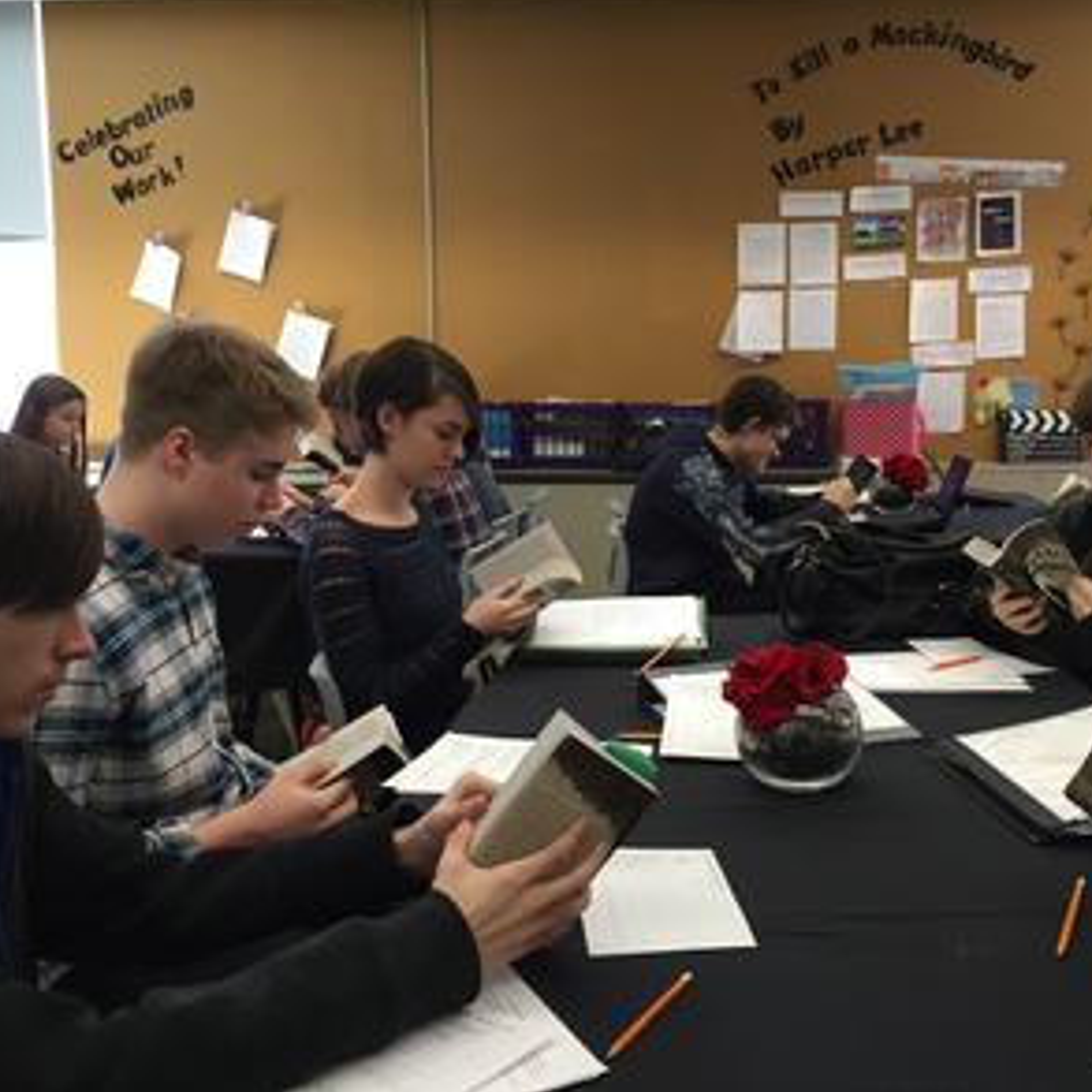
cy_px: 537
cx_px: 611
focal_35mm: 35
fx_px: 1249
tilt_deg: -7.6
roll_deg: +1.4
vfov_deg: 47.2
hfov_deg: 47.1
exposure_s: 1/30
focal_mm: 4.15
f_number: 2.2
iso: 64
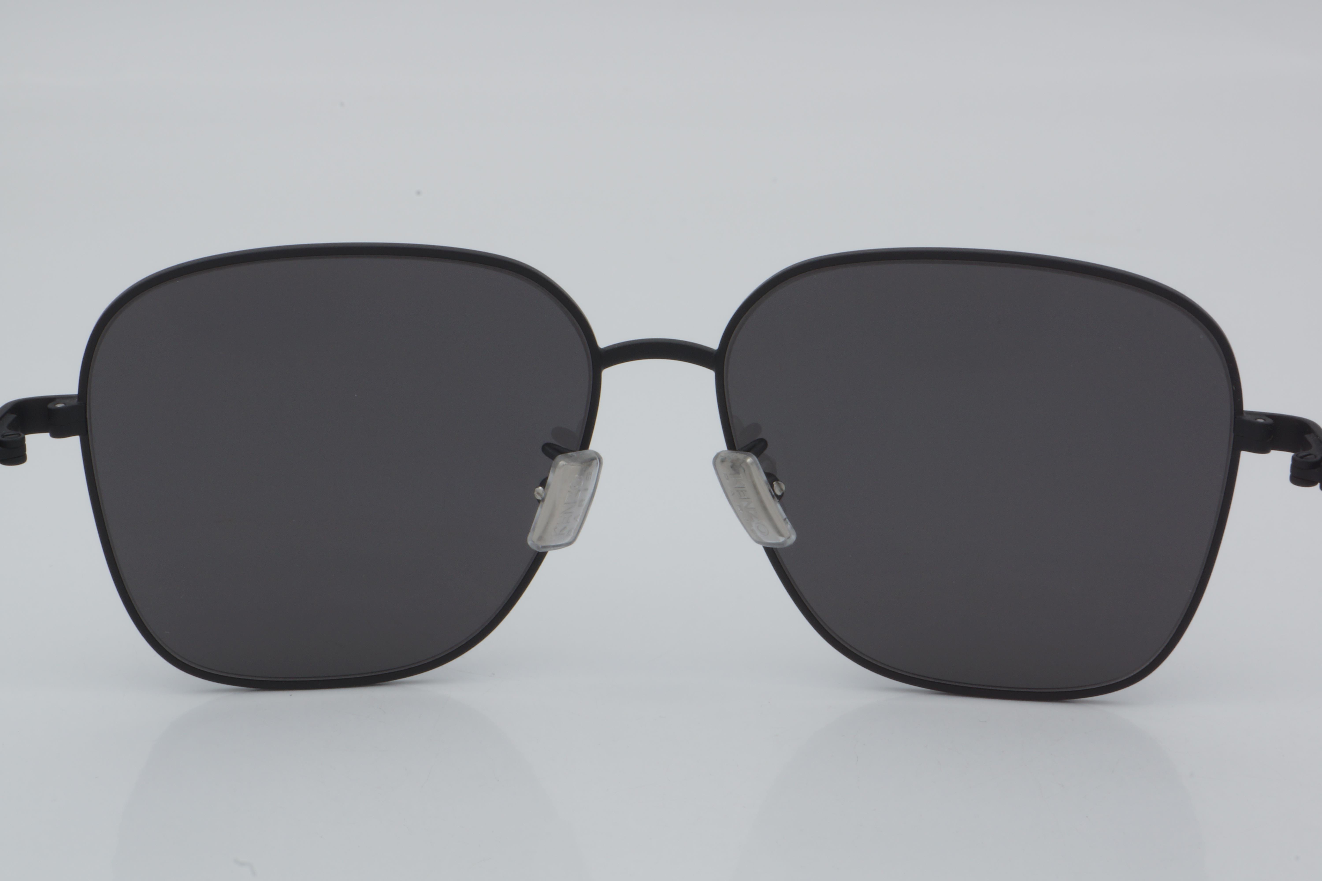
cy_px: 440
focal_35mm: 82
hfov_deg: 24.6
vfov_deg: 16.6
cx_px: 661
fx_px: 3029
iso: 100
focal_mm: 55
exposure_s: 1/4
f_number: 32
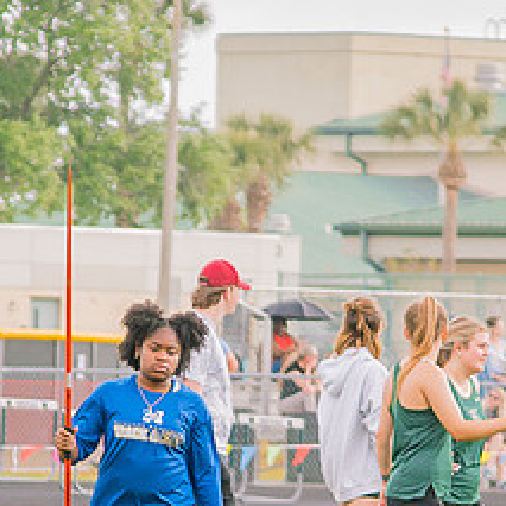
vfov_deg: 3.0
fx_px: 9741
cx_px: 294
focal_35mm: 589
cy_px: 432
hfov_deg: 3.0
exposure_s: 1/200
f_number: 4
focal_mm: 120
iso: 200
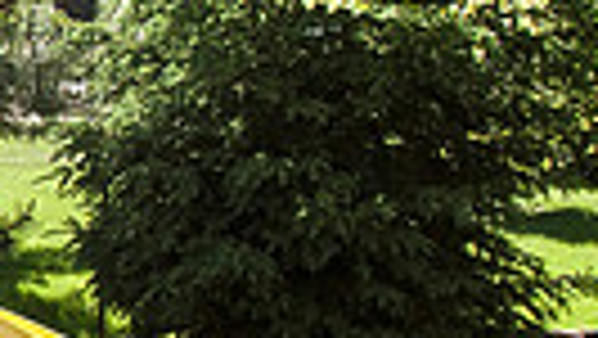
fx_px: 1952
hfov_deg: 14.7
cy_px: 124
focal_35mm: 123
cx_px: -562
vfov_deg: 9.9
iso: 400
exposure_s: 1/2000
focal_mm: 18
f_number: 5
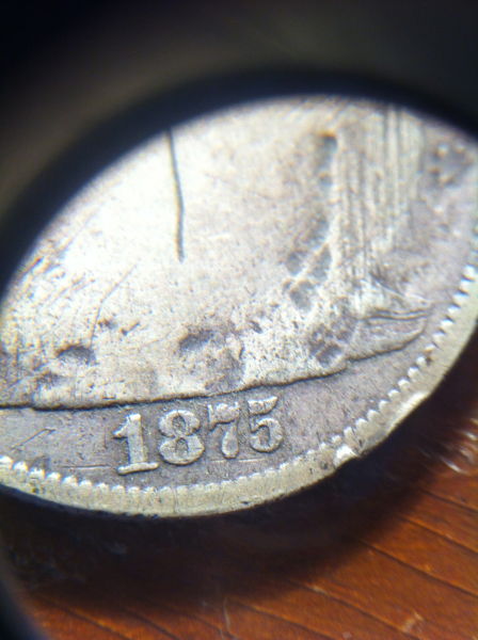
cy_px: 320
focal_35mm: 35
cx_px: 239
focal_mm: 3.85
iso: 100
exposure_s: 1/17
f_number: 2.8
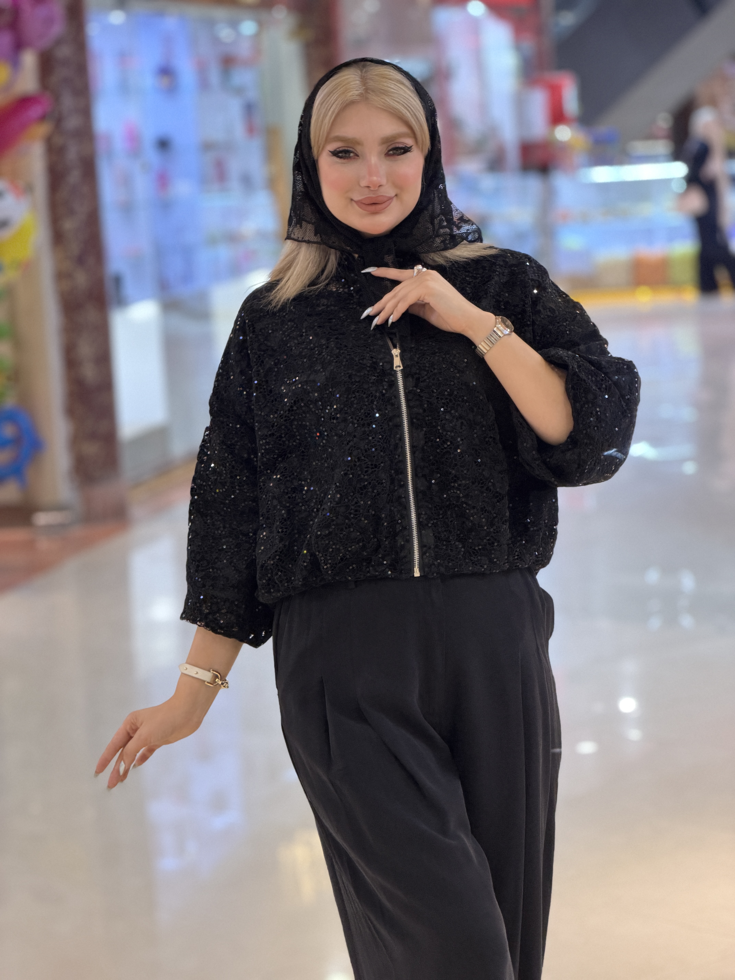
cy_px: 490
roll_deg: +2.9
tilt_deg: -7.6
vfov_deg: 19.6
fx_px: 2831
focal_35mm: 100
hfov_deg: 14.8
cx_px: 368
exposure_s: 1/50
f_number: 2.8
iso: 320
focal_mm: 16.89
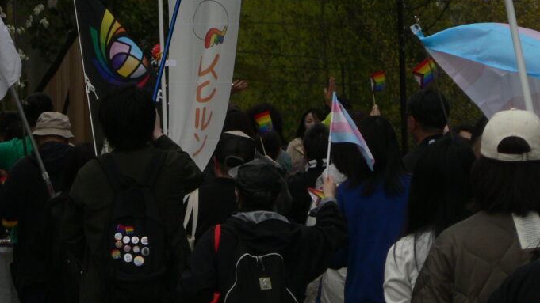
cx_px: 170
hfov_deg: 5.8
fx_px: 5298
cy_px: 32
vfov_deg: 3.3
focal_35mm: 370
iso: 100
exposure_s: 1/1000
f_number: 3.3
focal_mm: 37.7
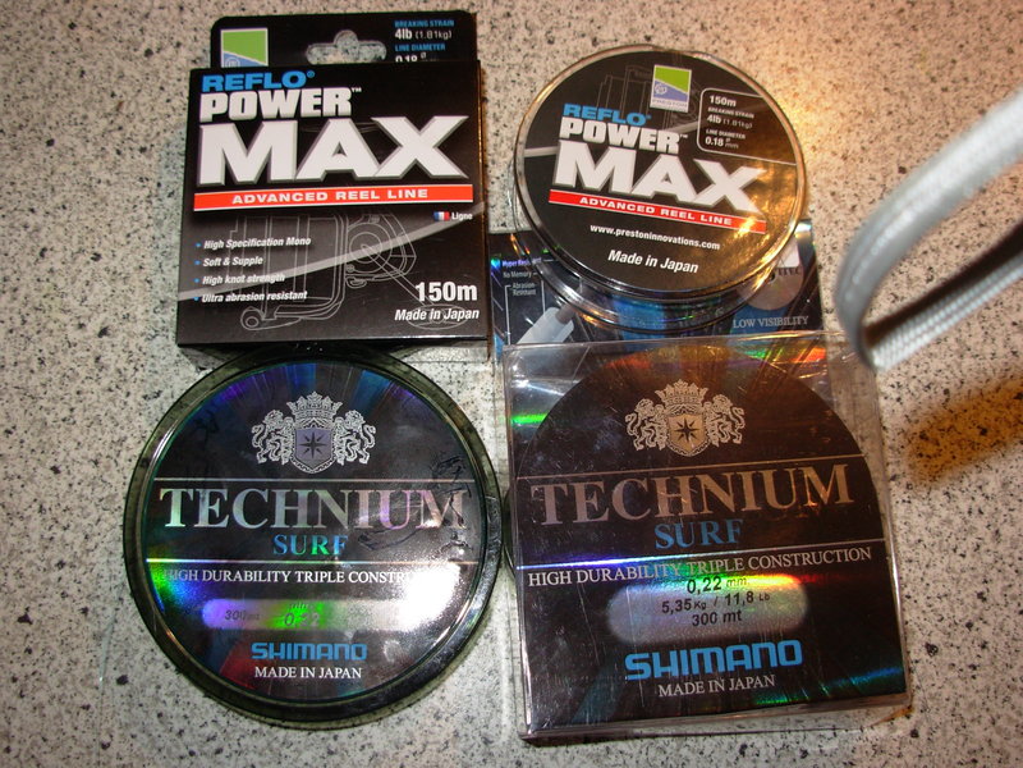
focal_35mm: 38
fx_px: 1123
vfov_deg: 37.7
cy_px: 384
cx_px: 512
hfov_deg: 49.0
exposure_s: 1/32
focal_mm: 6.3
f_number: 2.9
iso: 50
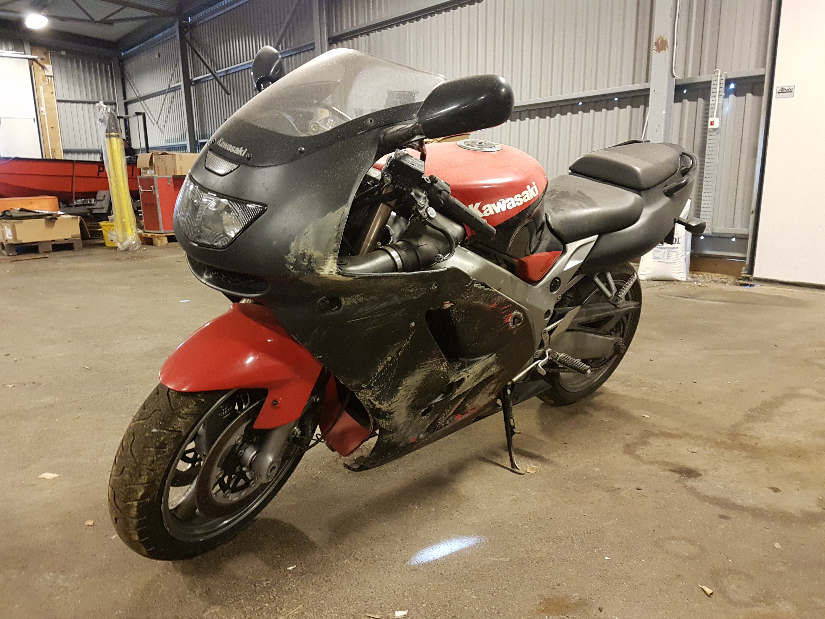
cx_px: 412
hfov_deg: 67.3
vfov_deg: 53.1
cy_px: 310
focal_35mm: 26
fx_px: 620
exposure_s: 1/13
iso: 250
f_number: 1.7
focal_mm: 4.2
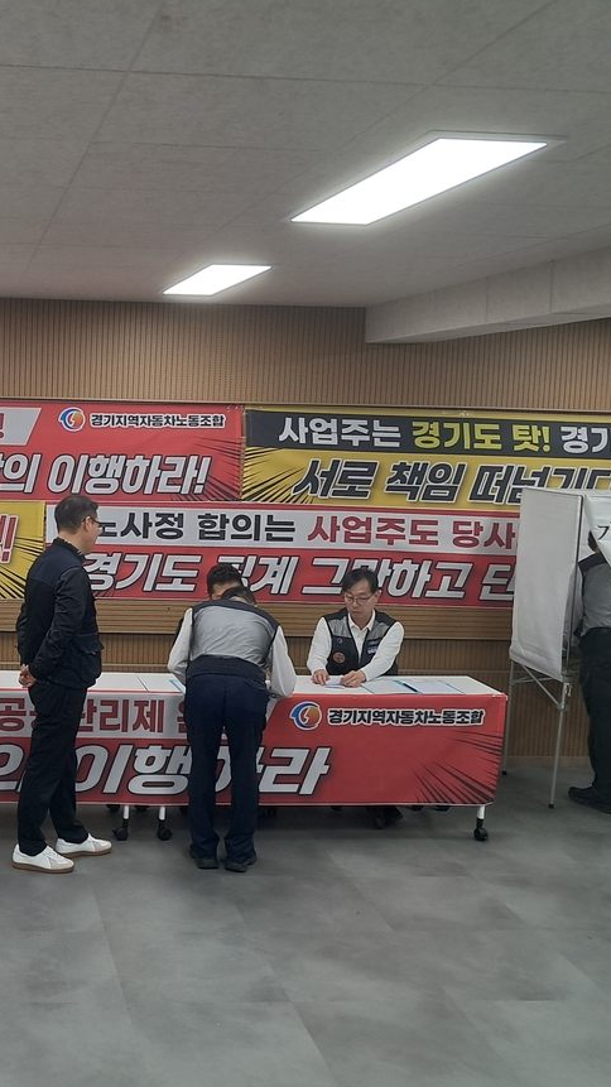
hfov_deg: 27.7
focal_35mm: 41
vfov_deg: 49.4
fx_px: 1181
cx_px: 32
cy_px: 538
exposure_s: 1/60
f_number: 1.8
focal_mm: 4
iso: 64
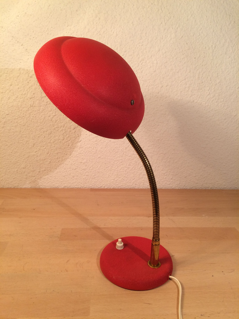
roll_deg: -1.7
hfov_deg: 48.2
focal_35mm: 29
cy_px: 160
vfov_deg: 61.7
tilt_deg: -19.7
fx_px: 267
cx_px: 120
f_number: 2.2
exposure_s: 1/33
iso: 50
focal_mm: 4.15
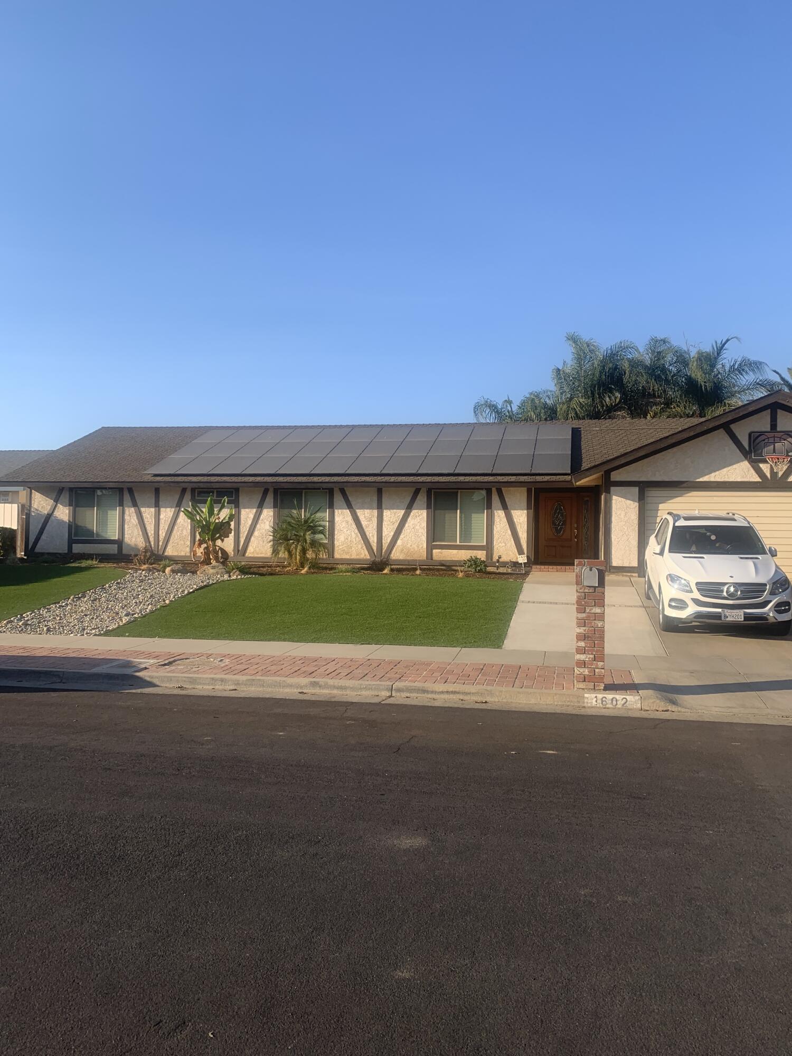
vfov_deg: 67.3
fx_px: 793
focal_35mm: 26
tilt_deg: +1.3
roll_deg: -1.1
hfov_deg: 53.1
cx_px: 396
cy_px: 528
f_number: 1.8
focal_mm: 4.25
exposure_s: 1/1368
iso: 25
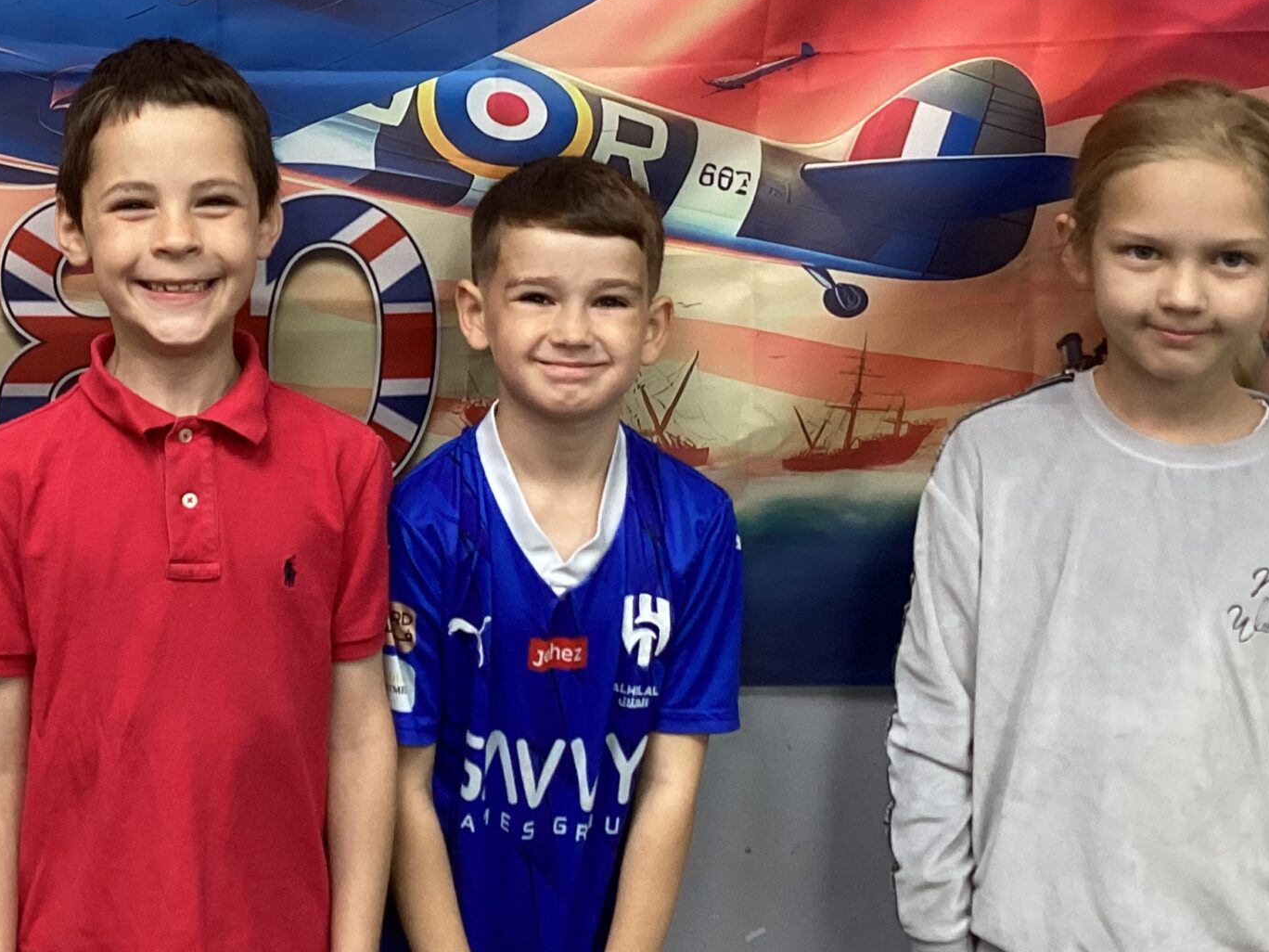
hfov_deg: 32.3
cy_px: 247
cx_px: 248
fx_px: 2126
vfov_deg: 25.0
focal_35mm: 58
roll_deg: +0.2
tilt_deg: -10.8
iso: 125
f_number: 2.4
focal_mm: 3.3
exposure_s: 1/50
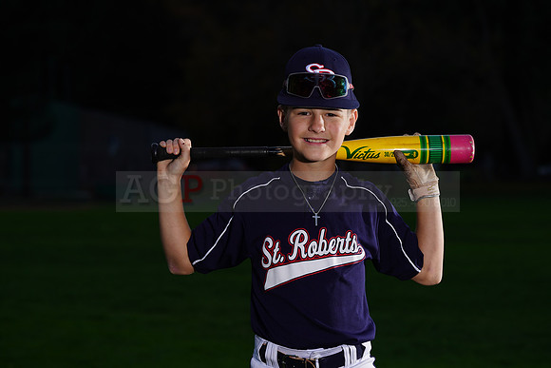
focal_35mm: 171
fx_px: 2618
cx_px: 276
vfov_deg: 8.0
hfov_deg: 12.0
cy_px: 184
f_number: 8
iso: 200
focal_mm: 171
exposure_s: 1/160
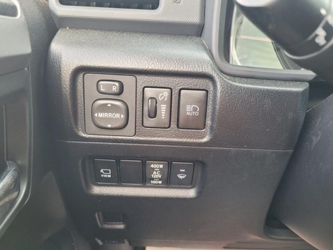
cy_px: 125
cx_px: 166
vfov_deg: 53.1
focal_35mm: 26
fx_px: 250
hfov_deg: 67.3
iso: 160
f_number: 1.8
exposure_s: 1/120
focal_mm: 5.4
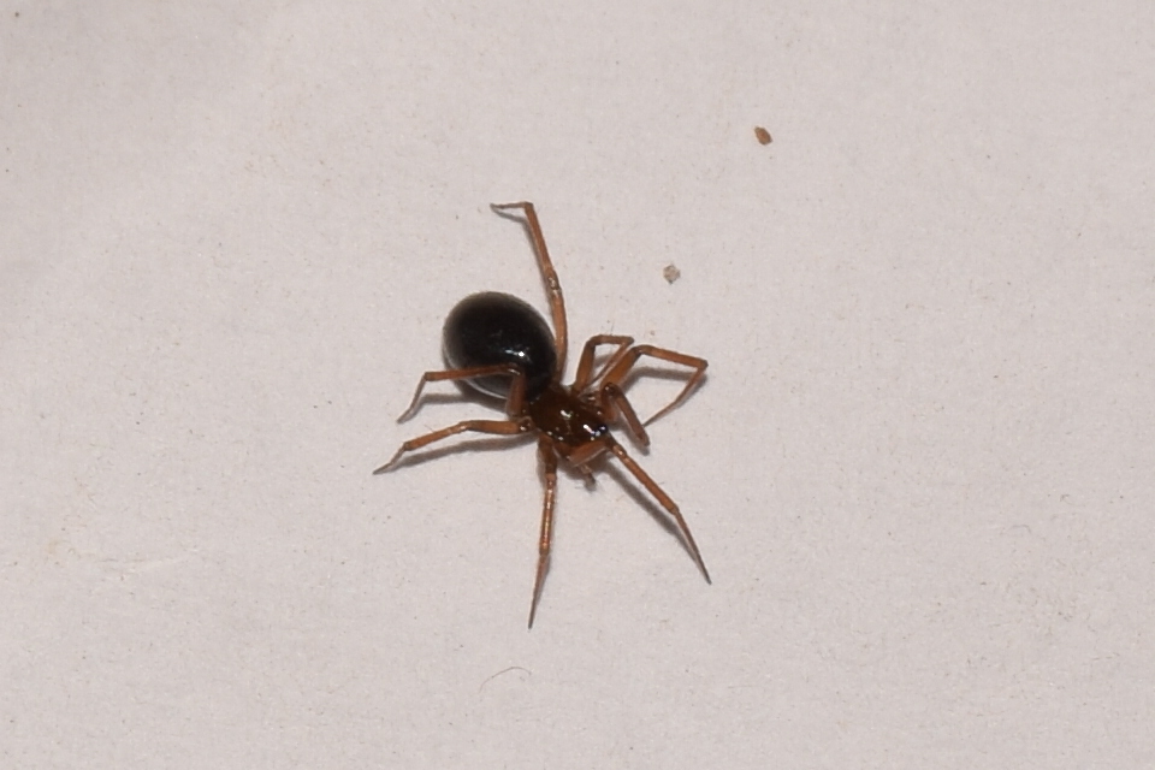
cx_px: 578
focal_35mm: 210
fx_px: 6737
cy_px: 385
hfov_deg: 9.8
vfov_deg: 6.5
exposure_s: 1/200
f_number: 16
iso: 100
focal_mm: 140
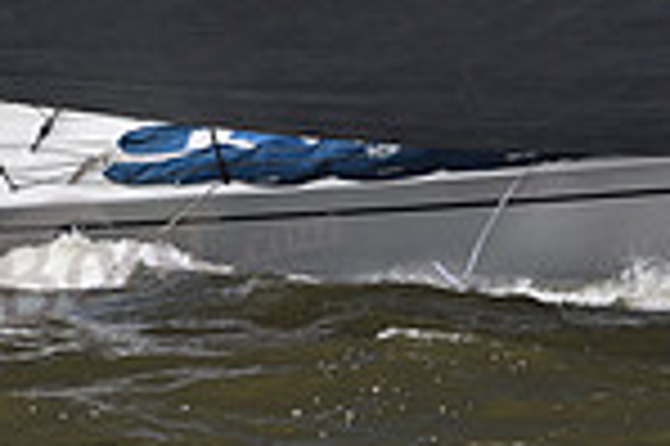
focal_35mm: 273
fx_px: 5075
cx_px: -522
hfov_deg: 7.3
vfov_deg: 5.0
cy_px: 119
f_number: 3.5
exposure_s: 1/1000
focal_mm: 70
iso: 250
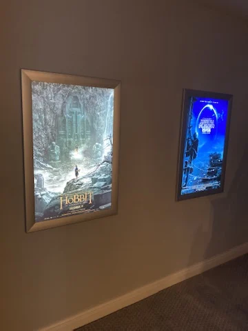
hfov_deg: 49.7
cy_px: 166
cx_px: 124
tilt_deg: -9.2
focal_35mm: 28
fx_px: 267
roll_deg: -2.1
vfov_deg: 63.4
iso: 500
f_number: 1.8
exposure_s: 1/30
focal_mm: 3.99
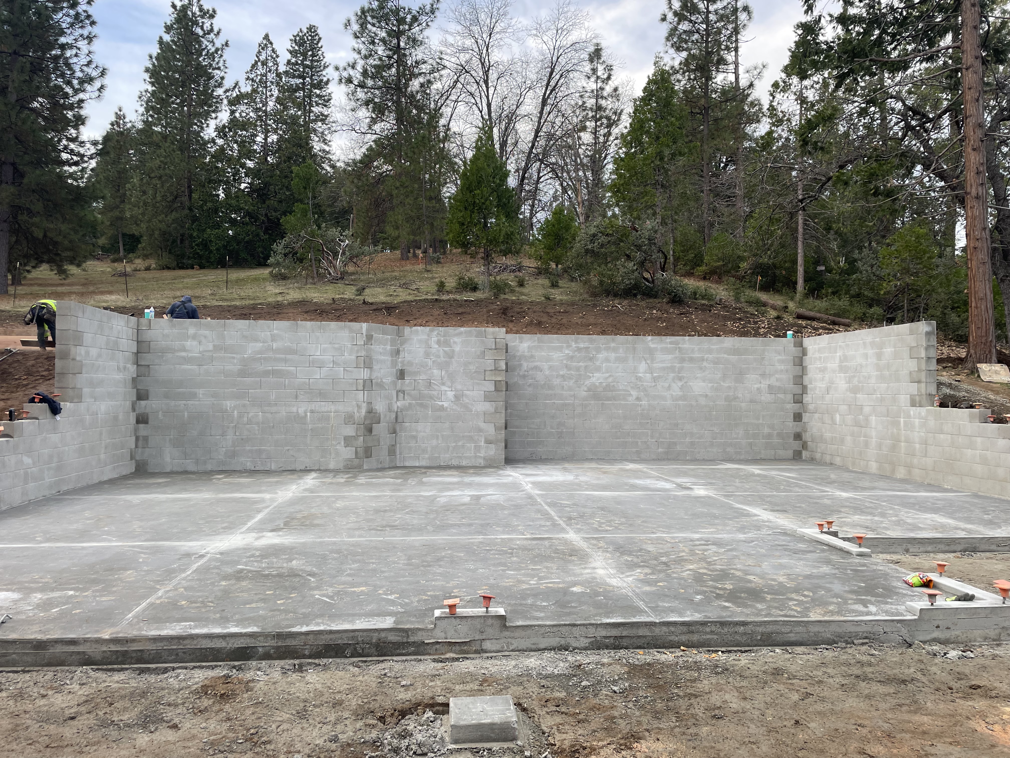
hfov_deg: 67.3
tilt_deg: +1.7
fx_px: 759
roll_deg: +0.9
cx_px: 505
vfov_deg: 53.1
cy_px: 379
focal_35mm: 26
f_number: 1.6
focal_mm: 4.2
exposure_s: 1/344
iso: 32
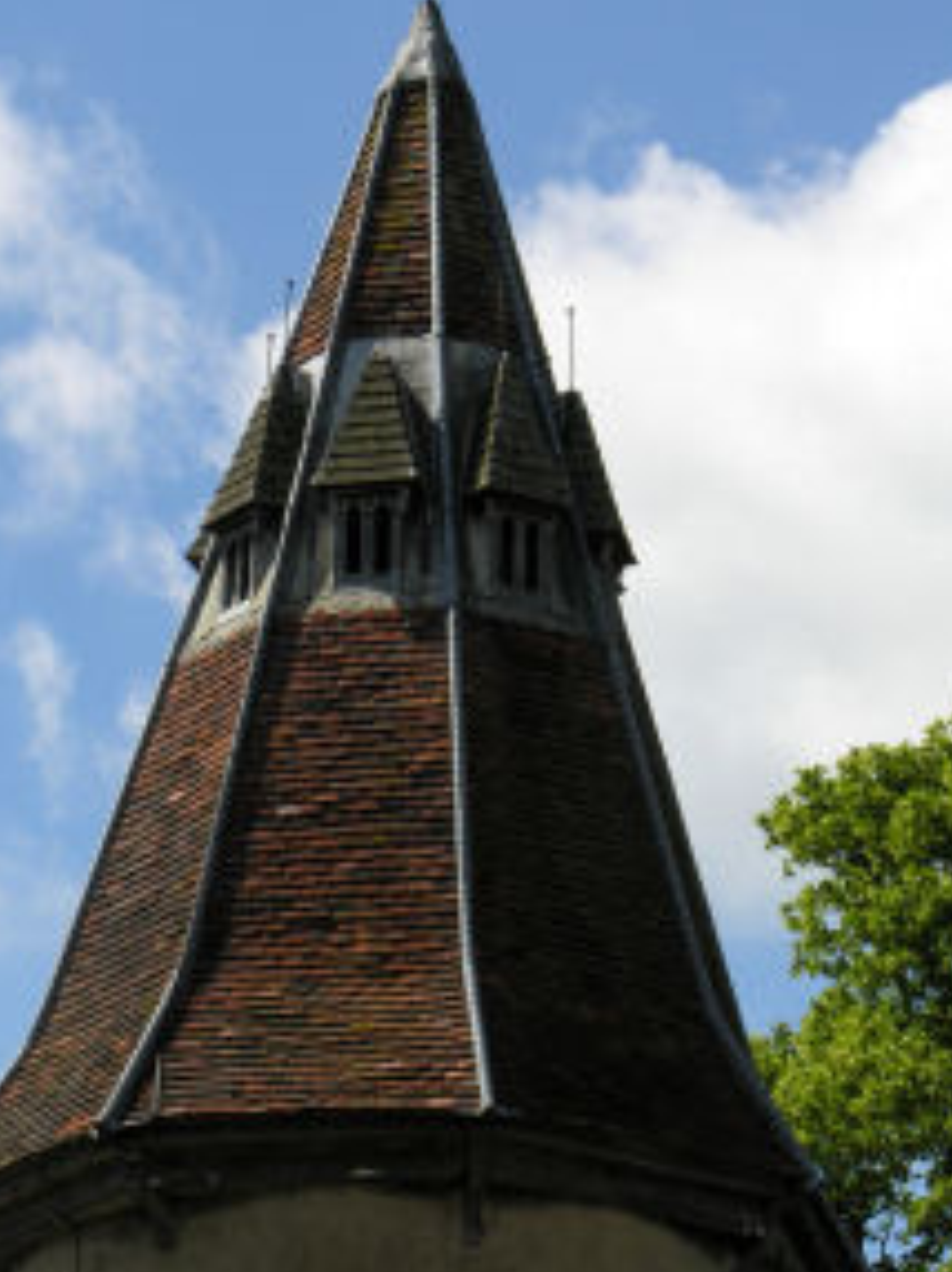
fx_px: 6794
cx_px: 394
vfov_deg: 10.7
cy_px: 587
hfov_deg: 8.0
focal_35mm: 185
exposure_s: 1/232
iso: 50
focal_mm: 29.3
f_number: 6.6
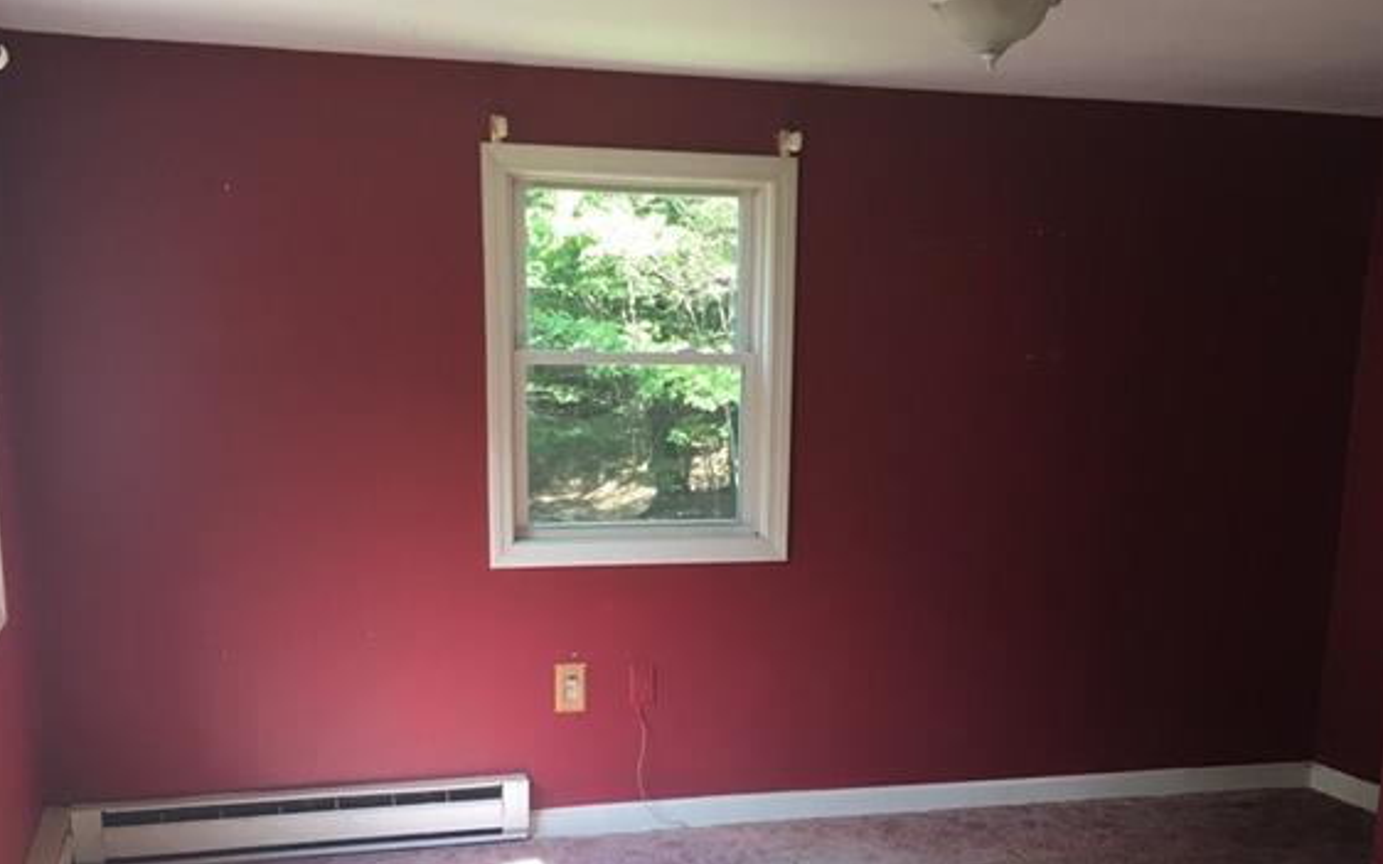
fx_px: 1583
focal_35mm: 42
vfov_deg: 29.6
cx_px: 692
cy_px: 729
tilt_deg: -12.7
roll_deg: -0.3
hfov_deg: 47.2
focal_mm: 4.15
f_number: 2.2
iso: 25
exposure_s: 1/30
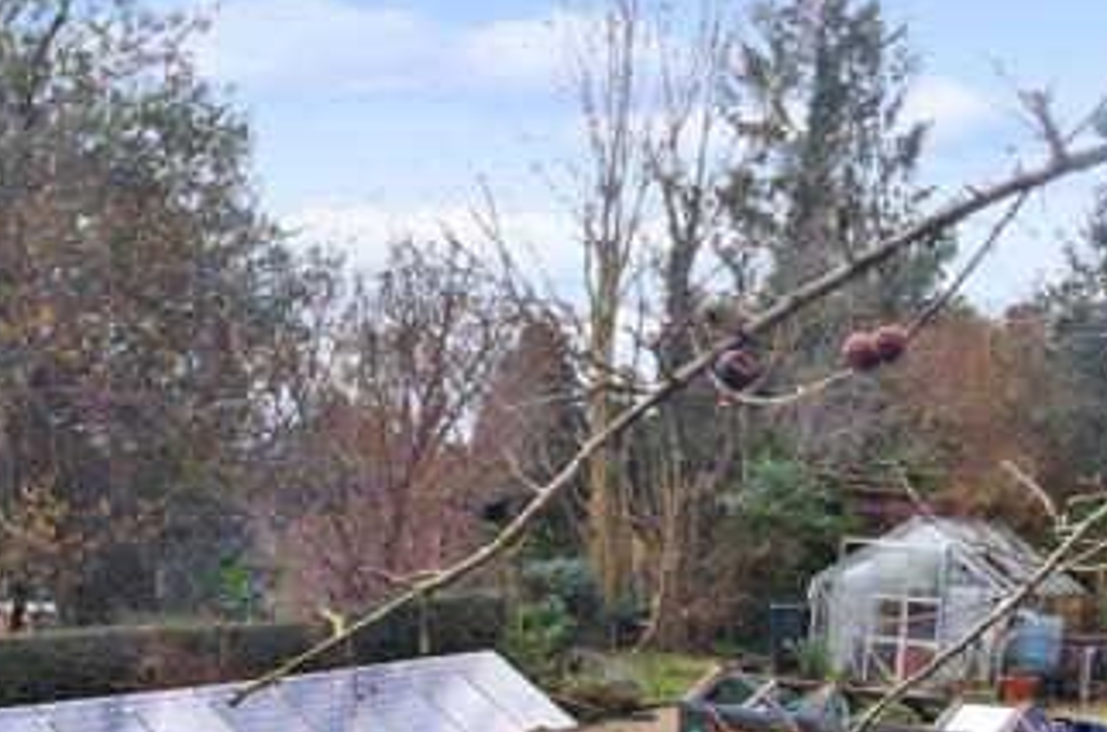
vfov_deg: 23.6
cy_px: 711
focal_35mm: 55
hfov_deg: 35.3
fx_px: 1687
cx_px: 248
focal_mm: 18
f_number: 14
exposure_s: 1/20
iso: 640
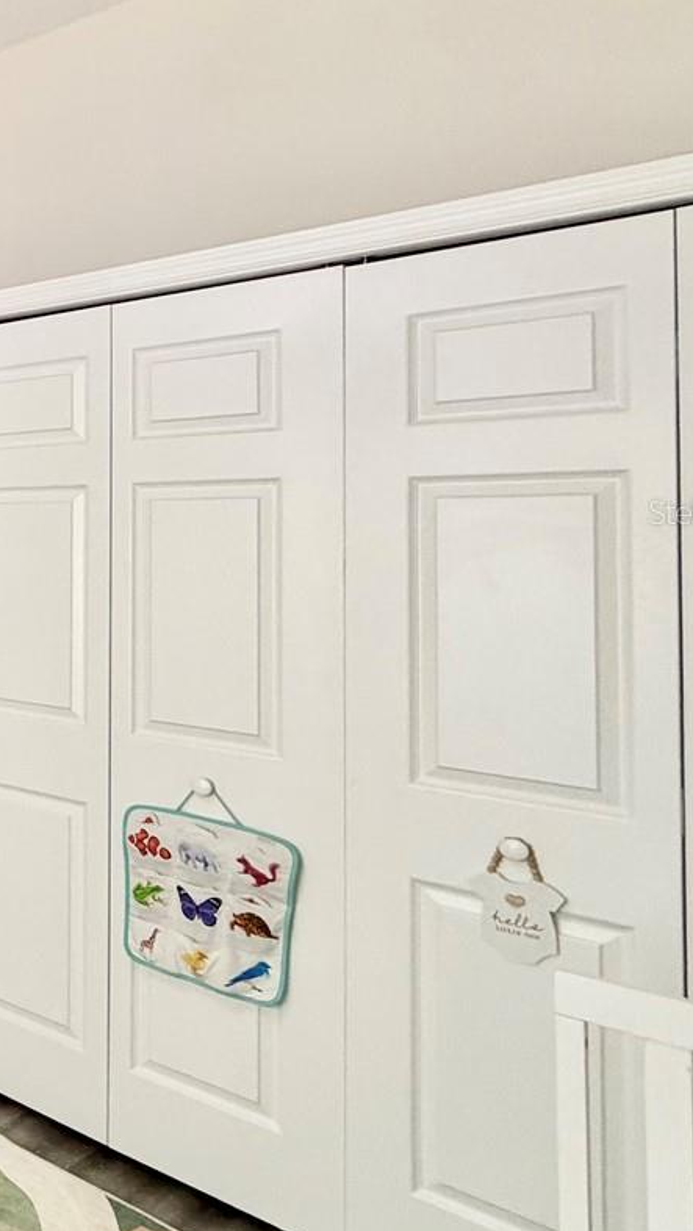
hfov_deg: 24.4
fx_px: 1012
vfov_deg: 62.2
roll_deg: -0.7
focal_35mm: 31
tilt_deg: +0.7
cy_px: 511
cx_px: -455
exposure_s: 1/72
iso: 320
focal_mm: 2.22
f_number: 2.2
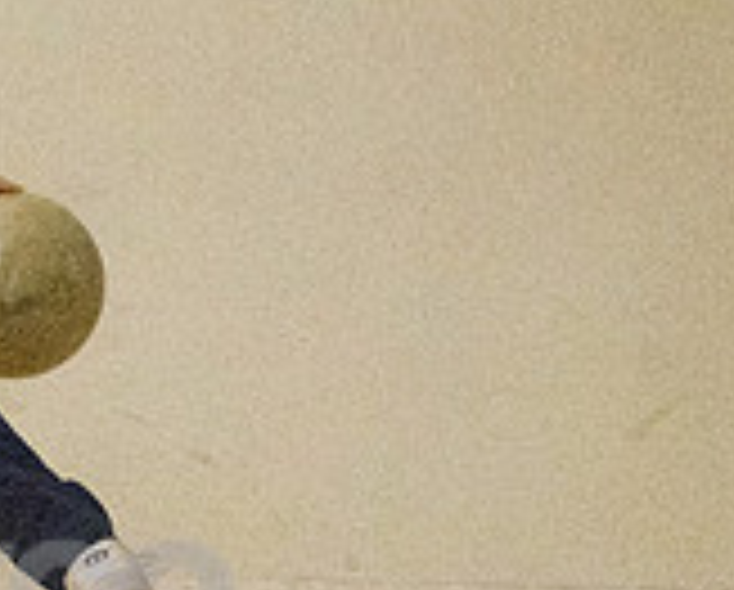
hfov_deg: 2.9
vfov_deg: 2.3
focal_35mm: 673
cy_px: 36
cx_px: -540
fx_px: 14646
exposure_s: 1/1250
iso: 10000
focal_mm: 135
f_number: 4.5
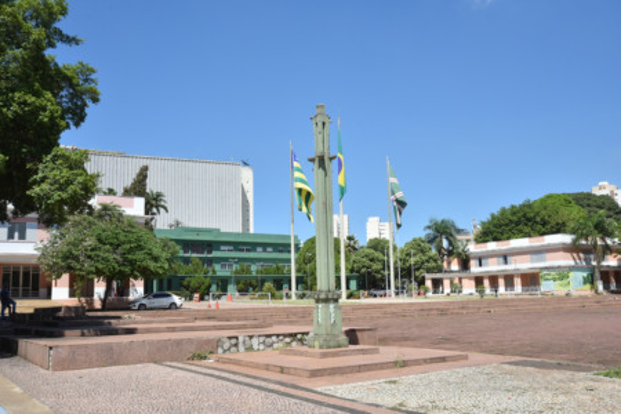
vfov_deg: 37.9
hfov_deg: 54.4
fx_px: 604
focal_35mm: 35
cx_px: 310
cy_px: 207
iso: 320
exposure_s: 1/200
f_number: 14
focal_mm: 35
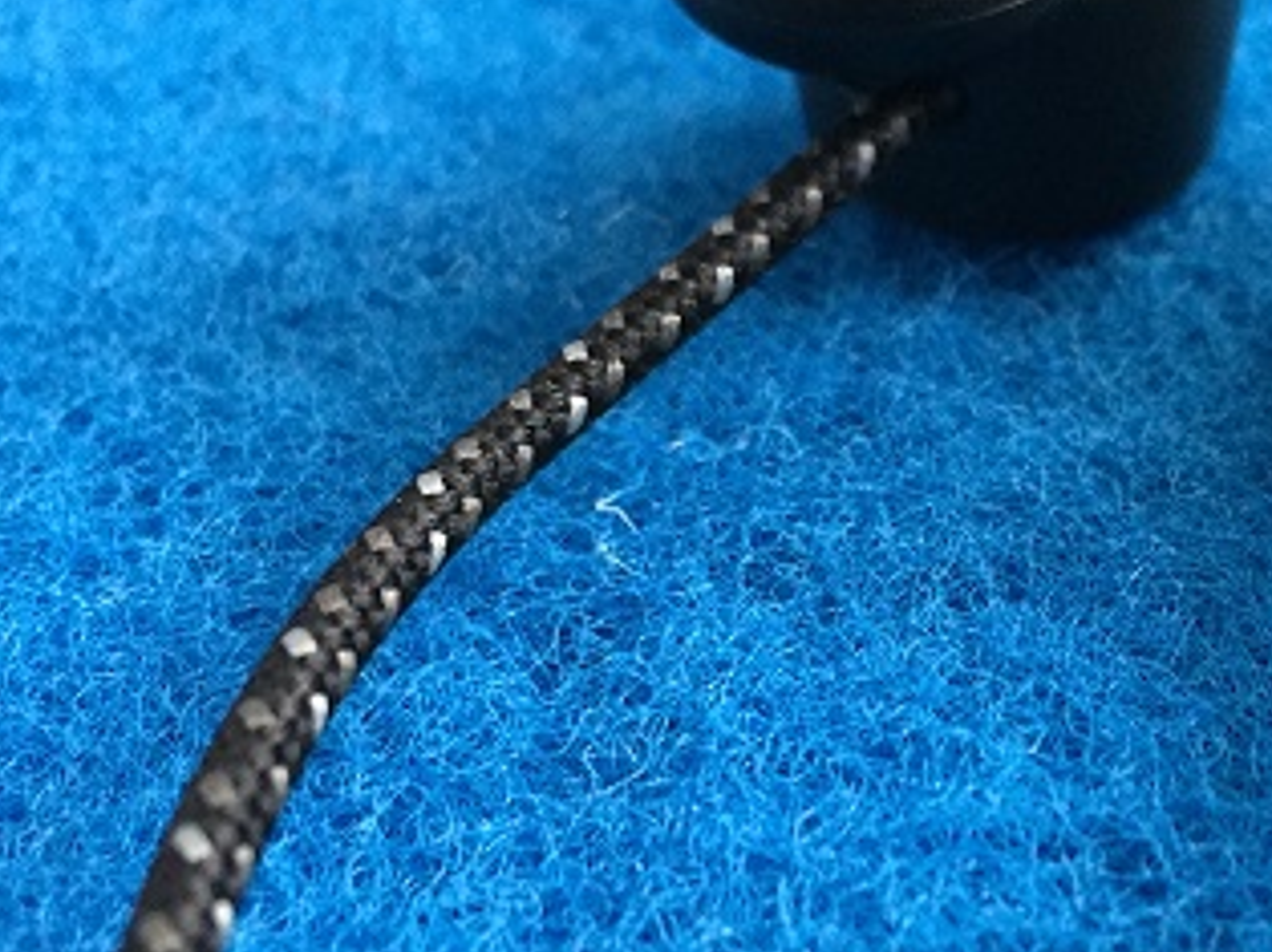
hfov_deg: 30.9
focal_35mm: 60
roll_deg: +0.7
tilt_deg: -39.0
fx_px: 2203
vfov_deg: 24.4
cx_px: 1118
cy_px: 488
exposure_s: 1/33
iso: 250
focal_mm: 4.15
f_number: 2.2
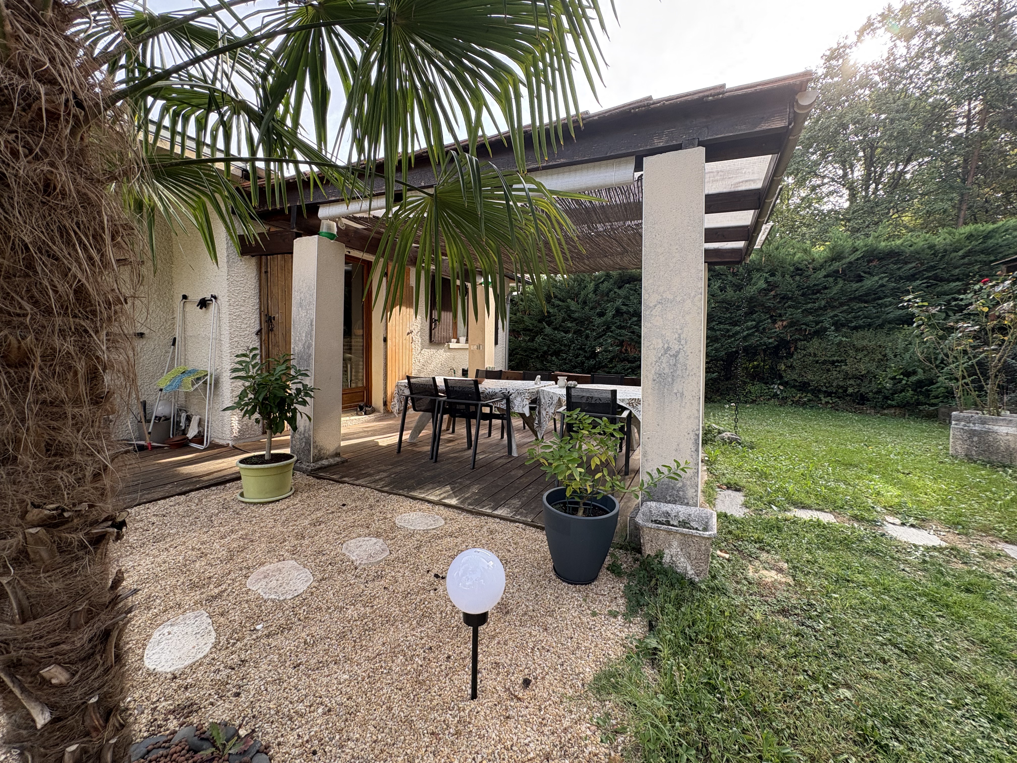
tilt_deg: -3.5
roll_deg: -0.1
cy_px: 382
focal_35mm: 14
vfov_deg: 85.7
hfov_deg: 102.1
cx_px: 508
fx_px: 411
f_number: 2.2
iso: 40
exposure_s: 1/154
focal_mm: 2.22
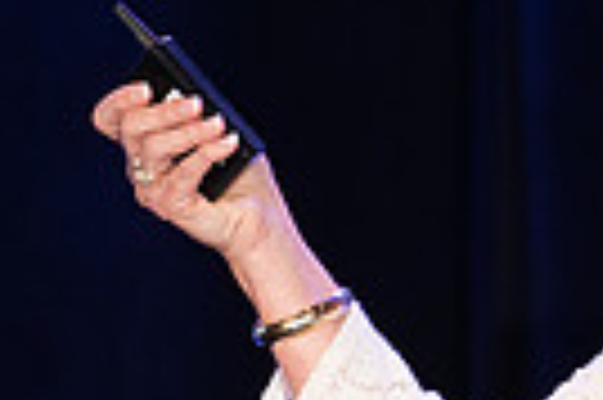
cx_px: 932
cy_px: 131
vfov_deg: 1.4
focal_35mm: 986
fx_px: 16495
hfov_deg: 2.1
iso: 1250
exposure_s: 1/200
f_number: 5
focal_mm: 200
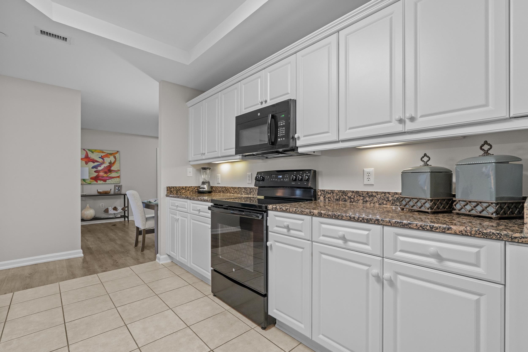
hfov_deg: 96.7
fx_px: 235
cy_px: 176
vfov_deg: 73.8
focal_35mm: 16
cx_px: 264
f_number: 8
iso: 1000
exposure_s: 1/15
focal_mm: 16
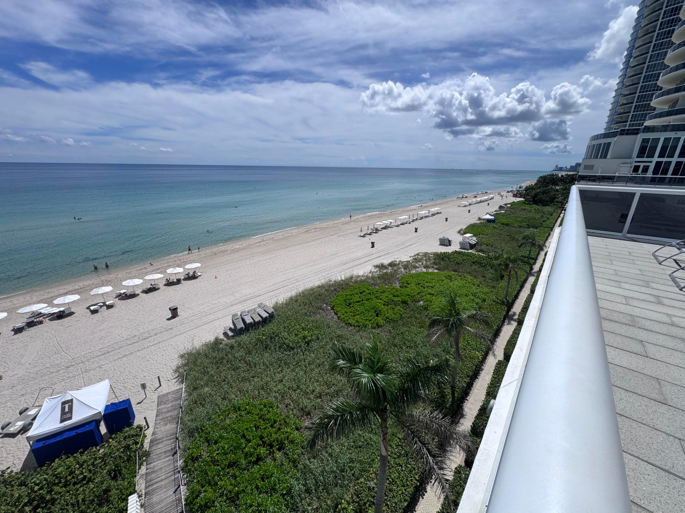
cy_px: 256
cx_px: 342
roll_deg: -1.5
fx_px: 277
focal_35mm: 14
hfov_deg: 102.1
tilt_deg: -18.6
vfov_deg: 85.7
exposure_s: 1/3906
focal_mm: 2.22
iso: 40
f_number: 2.2
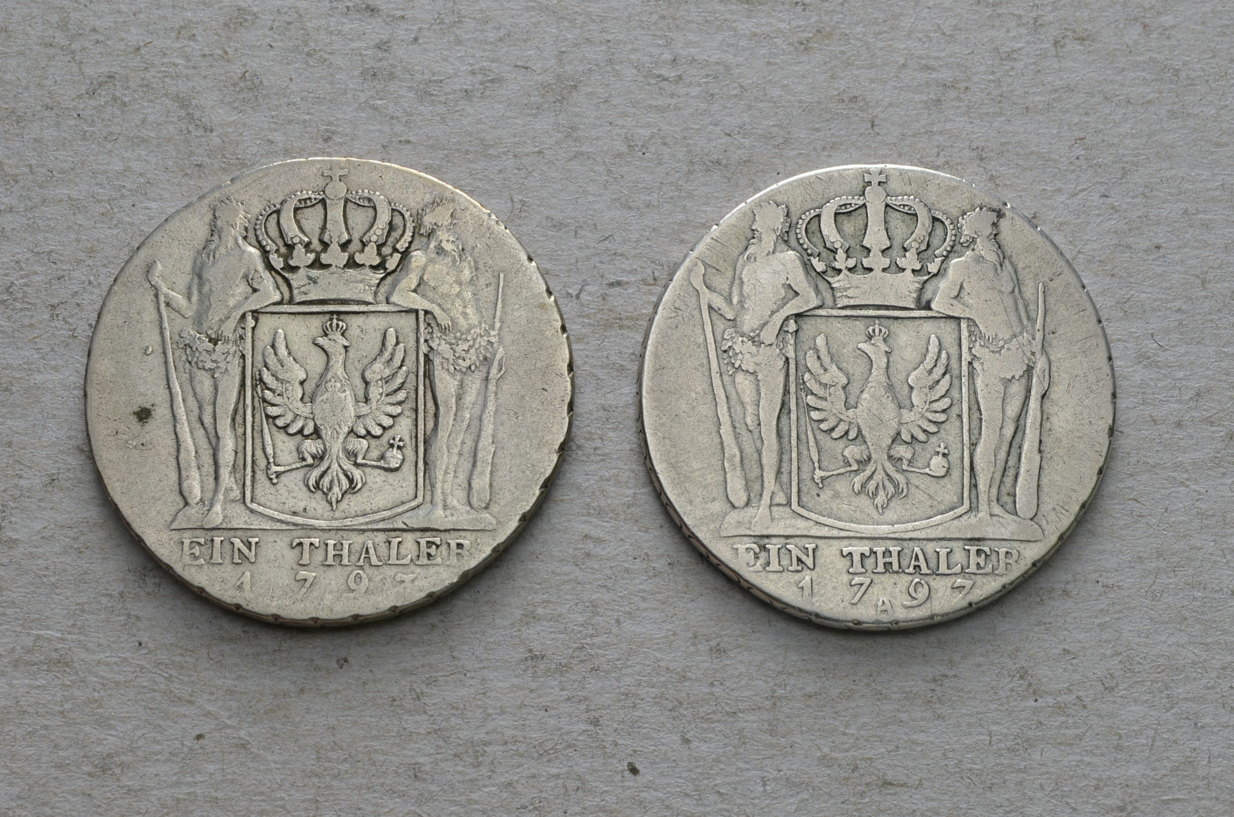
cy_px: 408
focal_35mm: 72
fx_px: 2463
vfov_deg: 18.8
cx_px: 617
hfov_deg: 28.1
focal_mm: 48
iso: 400
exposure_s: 1/200
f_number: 14
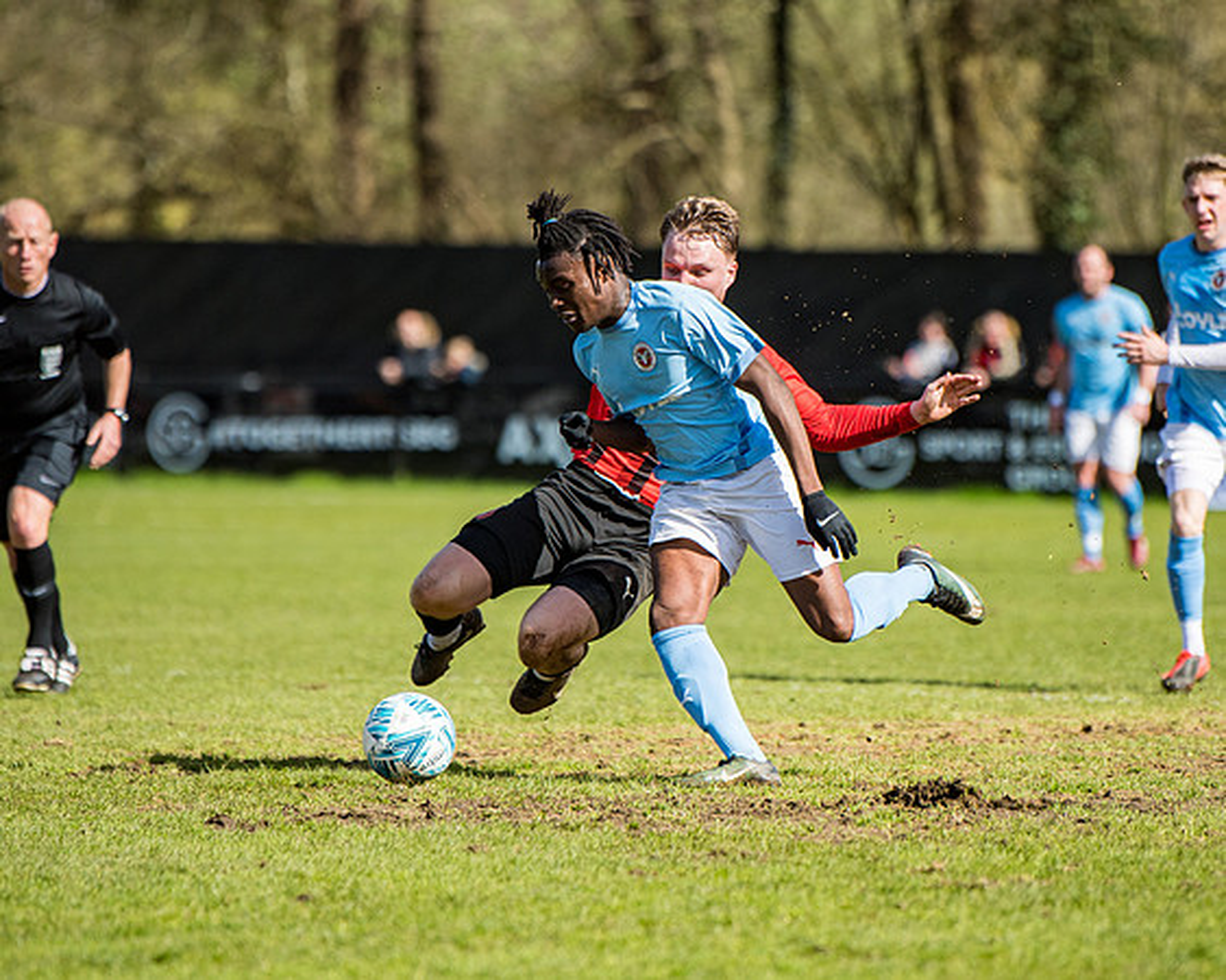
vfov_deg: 5.2
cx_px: 723
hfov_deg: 6.5
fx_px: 10875
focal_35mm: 300
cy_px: 487
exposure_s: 1/8000
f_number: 3.2
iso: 400
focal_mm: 200
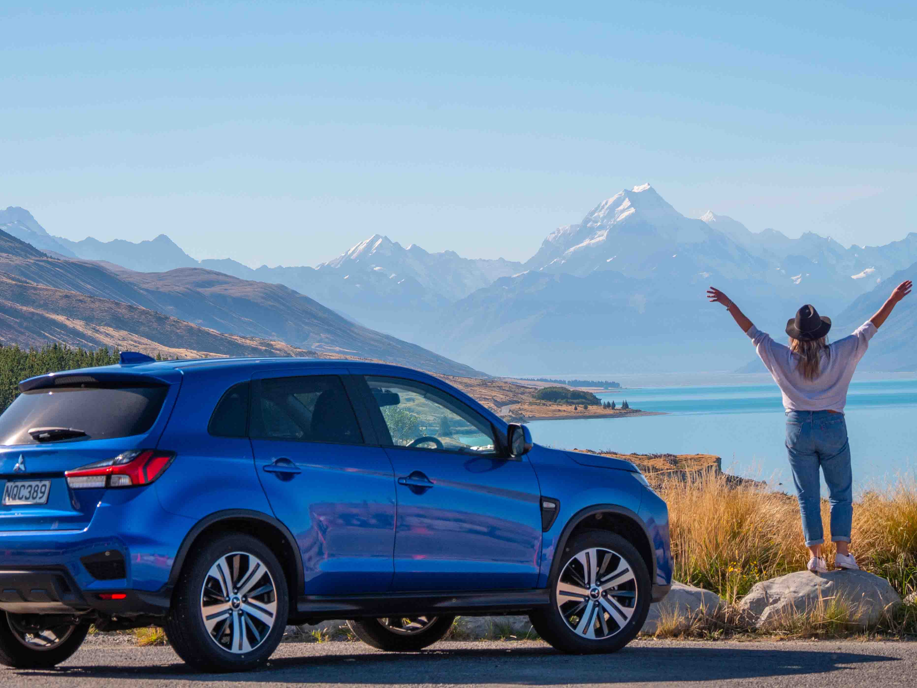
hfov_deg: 15.4
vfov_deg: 11.6
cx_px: 469
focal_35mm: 128
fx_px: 3391
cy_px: 320
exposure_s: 1/800
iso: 100
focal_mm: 46
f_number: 4.9
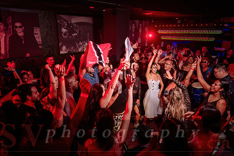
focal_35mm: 25
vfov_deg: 52.1
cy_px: 78
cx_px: 115
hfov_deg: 72.4
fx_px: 160
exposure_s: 1/40
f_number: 3.2
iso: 800
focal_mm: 24
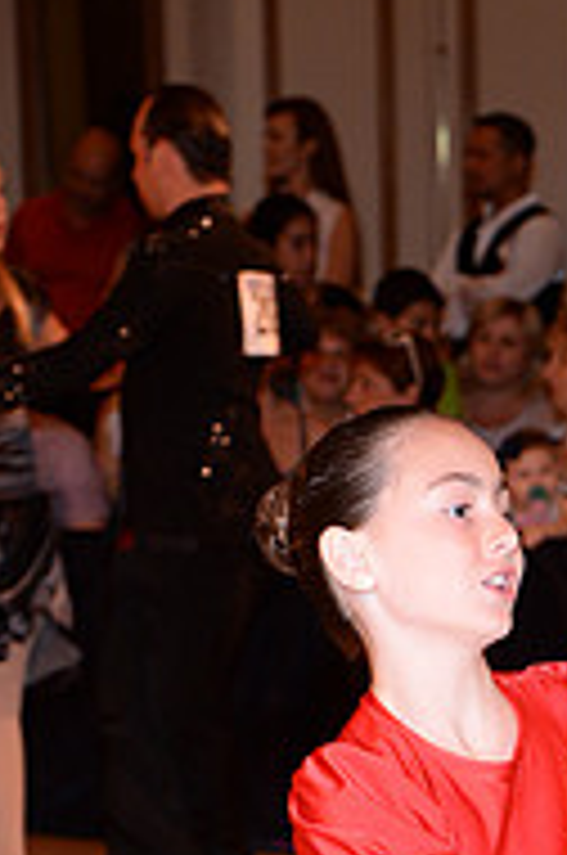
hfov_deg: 5.7
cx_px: 596
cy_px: 1215
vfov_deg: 8.5
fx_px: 5643
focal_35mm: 238
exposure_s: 1/200
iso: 1250
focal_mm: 78
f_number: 5
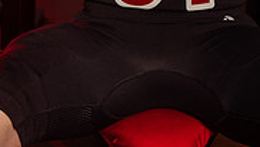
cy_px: -164
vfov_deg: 11.5
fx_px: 642
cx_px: 134
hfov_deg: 22.9
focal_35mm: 93
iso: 250
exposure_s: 1/250
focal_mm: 36
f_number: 6.3
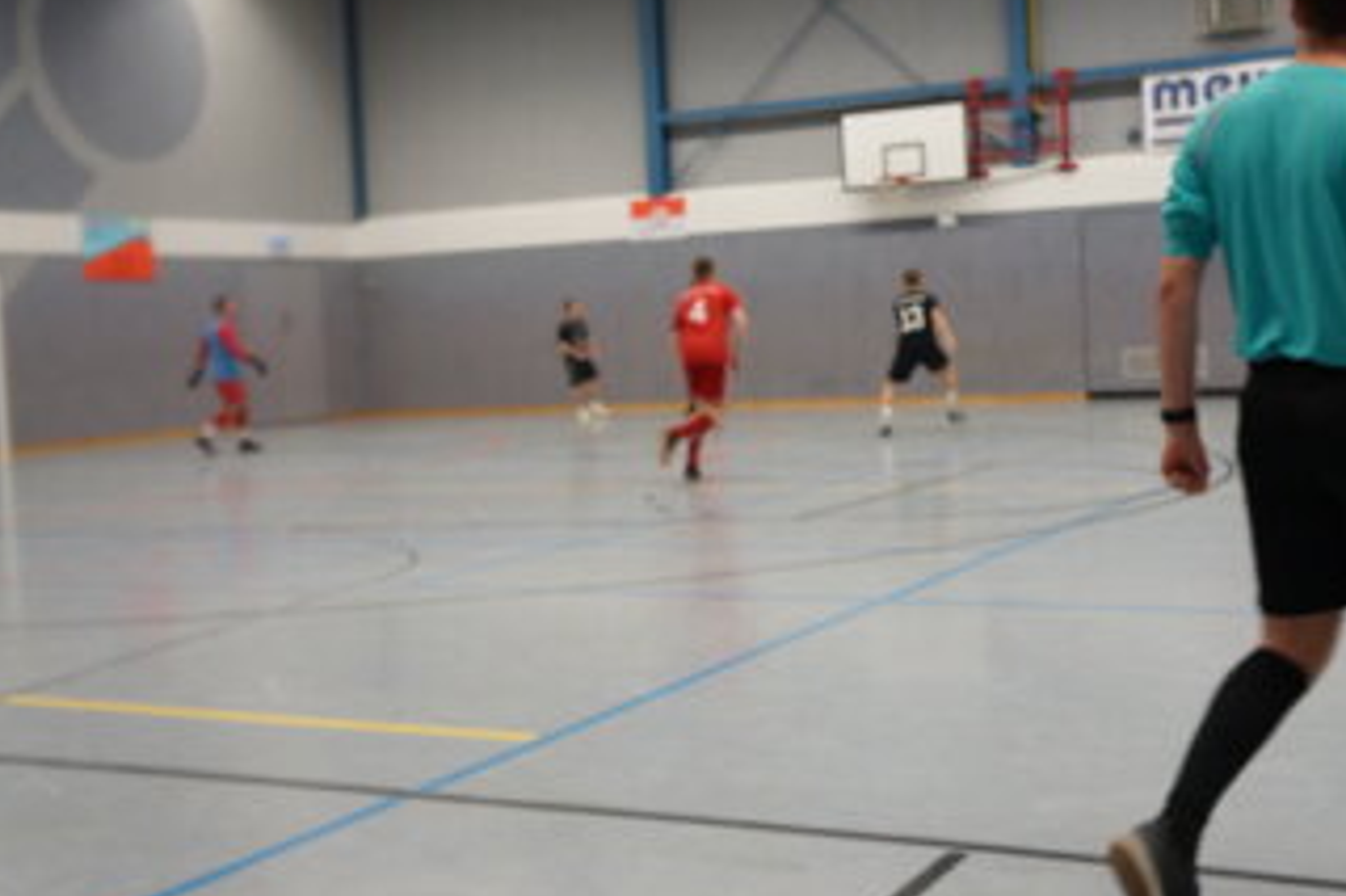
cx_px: 791
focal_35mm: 45
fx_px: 1682
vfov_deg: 29.8
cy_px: 391
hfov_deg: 43.5
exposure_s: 1/60
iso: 500
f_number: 4
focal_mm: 24
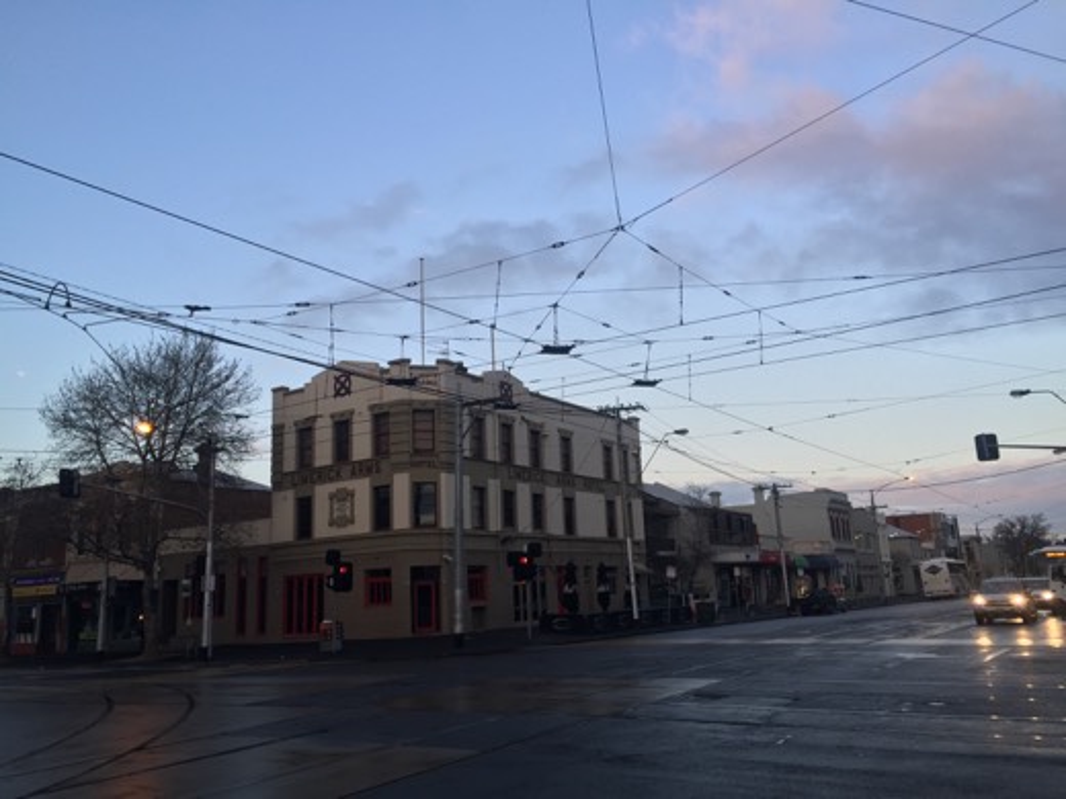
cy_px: 400
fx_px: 893
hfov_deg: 61.7
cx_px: 533
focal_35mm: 29
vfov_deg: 48.2
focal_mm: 4.15
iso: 40
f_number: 2.2
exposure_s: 1/120
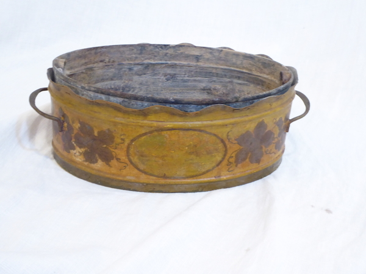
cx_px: 183
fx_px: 603
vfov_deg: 25.7
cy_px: 137
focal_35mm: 57
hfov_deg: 33.8
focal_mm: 9.6
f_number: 4.1
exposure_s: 1/6
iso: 400
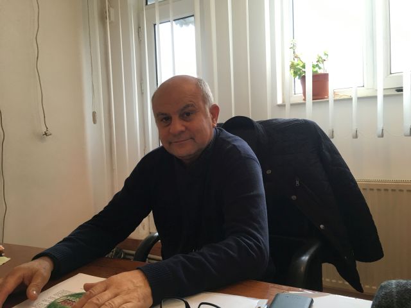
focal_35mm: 29
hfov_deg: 61.7
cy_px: 154
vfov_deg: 48.2
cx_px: 206
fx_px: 344
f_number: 2.2
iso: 50
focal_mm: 4.15
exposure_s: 1/33
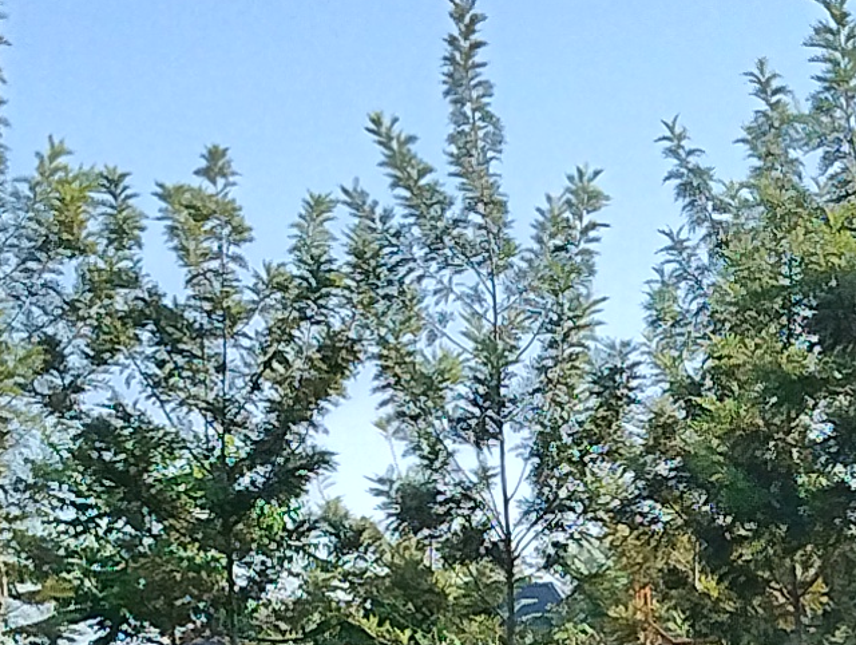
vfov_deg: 9.3
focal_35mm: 153
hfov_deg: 12.4
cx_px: 1194
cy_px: 1160
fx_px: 3789
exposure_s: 1/689
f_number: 1.8
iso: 100
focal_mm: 5.56
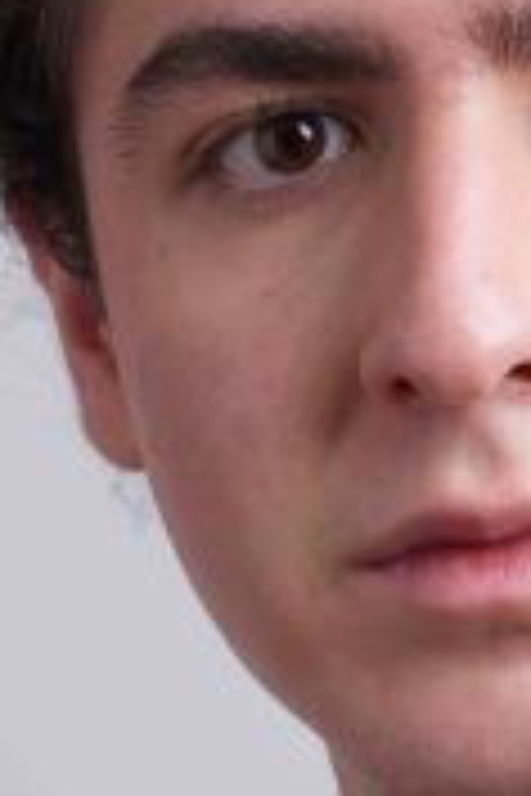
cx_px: 688
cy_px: 697
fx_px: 7146
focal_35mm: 323
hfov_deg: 4.2
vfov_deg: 6.4
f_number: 8
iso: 100
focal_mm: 85
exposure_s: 1/160
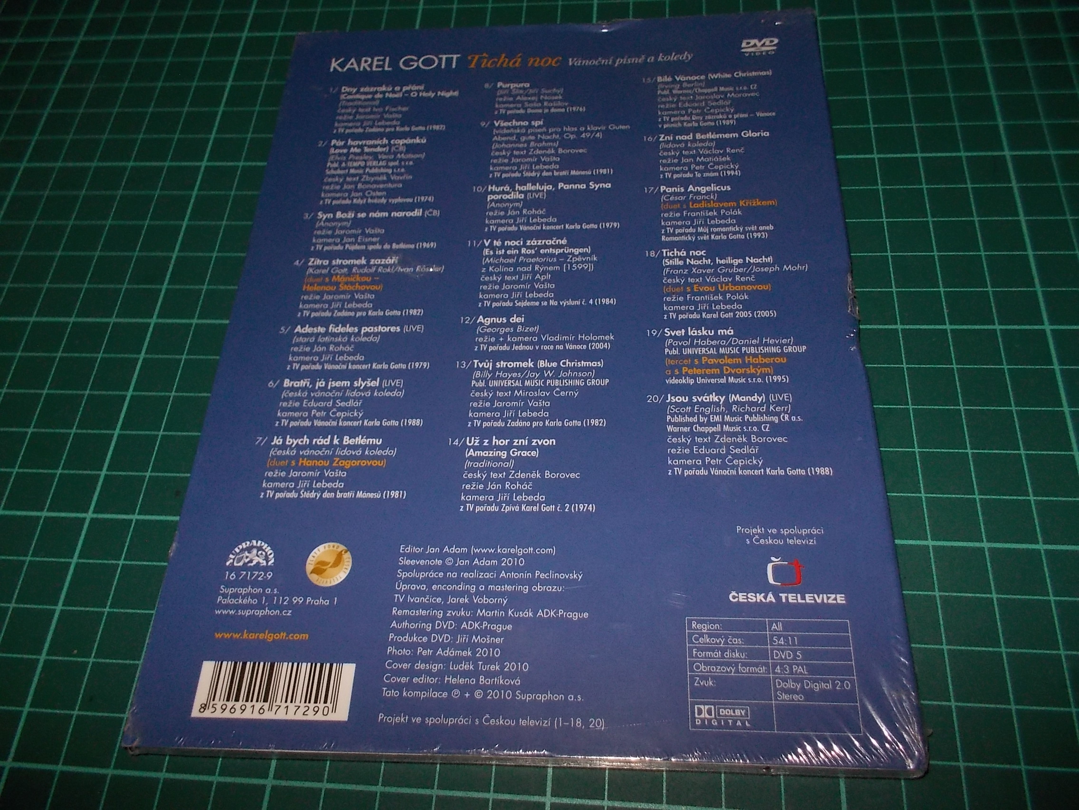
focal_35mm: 29
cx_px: 540
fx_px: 904
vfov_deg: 48.2
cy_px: 405
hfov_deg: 61.7
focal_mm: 4.1
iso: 200
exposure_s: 1/30
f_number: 3.3
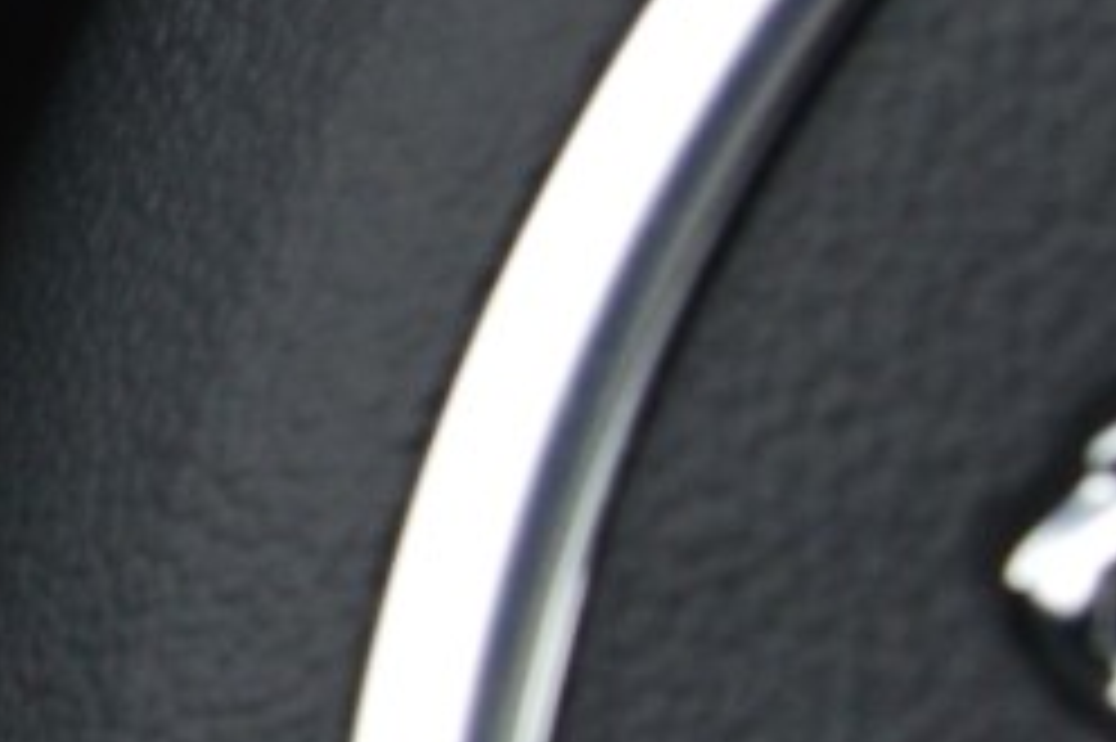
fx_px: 16768
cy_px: 220
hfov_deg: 3.7
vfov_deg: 2.5
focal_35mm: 541
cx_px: -2205
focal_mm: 55
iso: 800
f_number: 5.6
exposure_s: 1/25
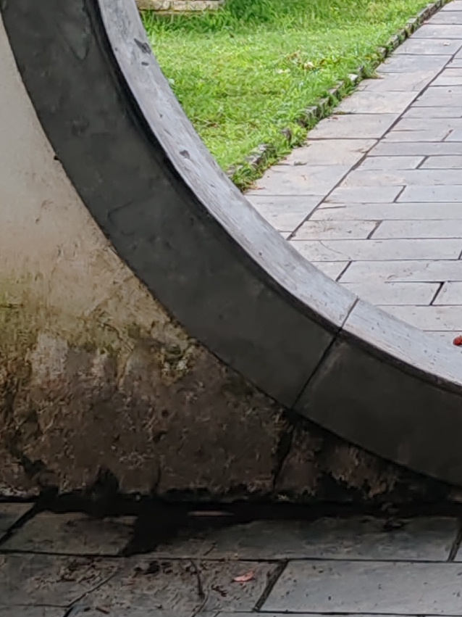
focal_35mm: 148
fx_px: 2634
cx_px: 652
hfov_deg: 9.8
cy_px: -261
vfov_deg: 12.8
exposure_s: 1/280
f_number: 1.9
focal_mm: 6.12
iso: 50
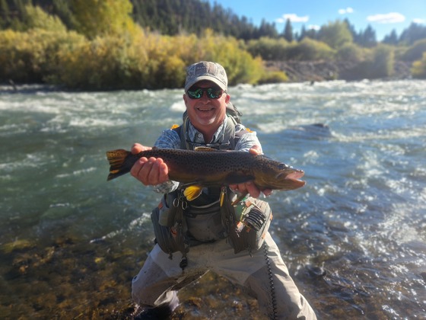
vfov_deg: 58.9
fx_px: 283
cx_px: 213
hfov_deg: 73.9
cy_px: 160
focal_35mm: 23
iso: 20
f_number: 1.8
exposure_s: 1/777
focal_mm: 5.4
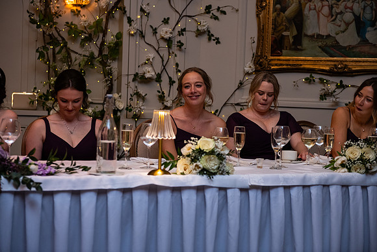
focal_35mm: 70
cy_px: 126
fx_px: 733
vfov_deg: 19.5
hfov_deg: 28.8
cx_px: 188
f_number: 3.5
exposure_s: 1/160
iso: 1000
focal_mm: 70
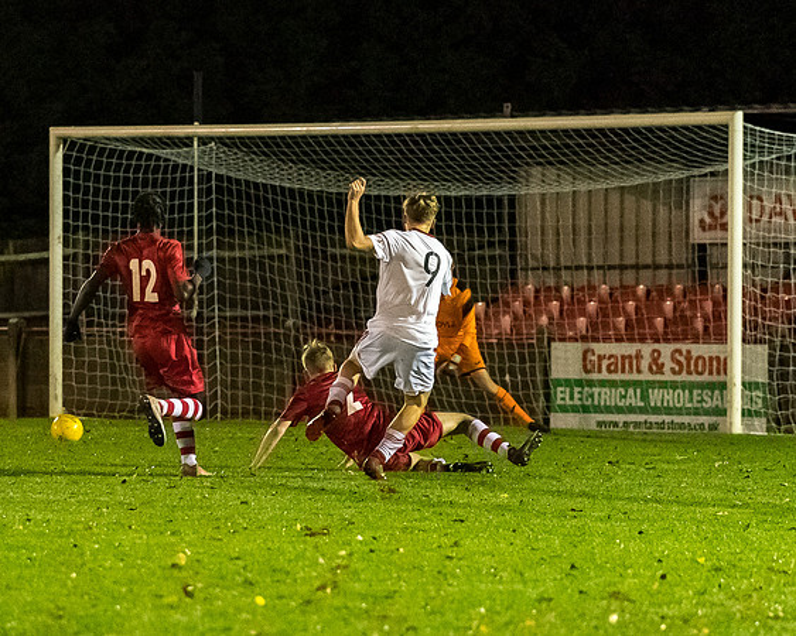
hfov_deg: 7.6
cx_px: 198
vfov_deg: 6.1
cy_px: 403
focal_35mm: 254
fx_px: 5978
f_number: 2.8
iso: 6400
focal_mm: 113
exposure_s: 1/1000
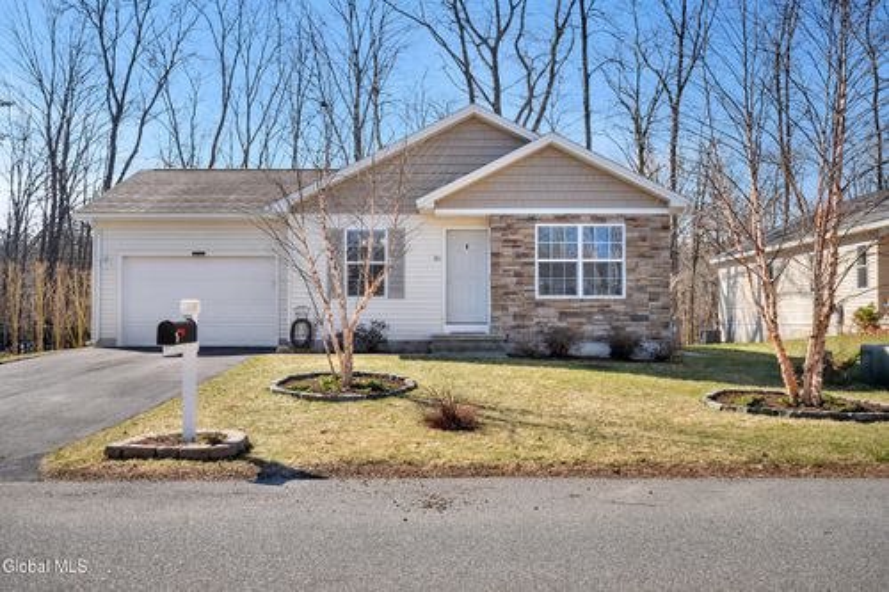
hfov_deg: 63.7
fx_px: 716
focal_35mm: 29
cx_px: 444
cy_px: 296
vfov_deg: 44.9
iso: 500
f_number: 4
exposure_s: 1/4000
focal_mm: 29
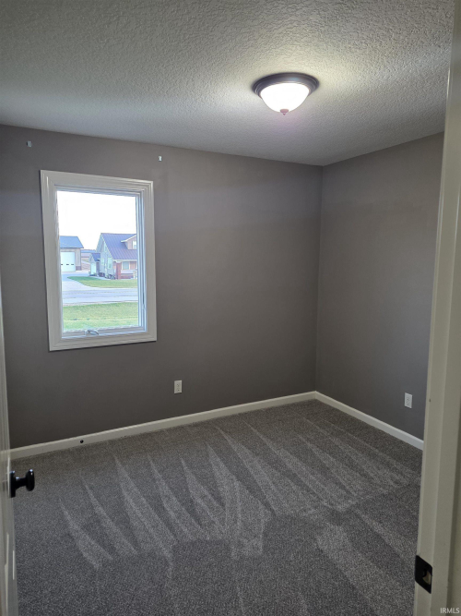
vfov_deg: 73.9
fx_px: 409
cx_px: 230
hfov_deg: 58.9
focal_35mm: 23
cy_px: 308
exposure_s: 1/120
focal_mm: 6.25
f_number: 1.7
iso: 250
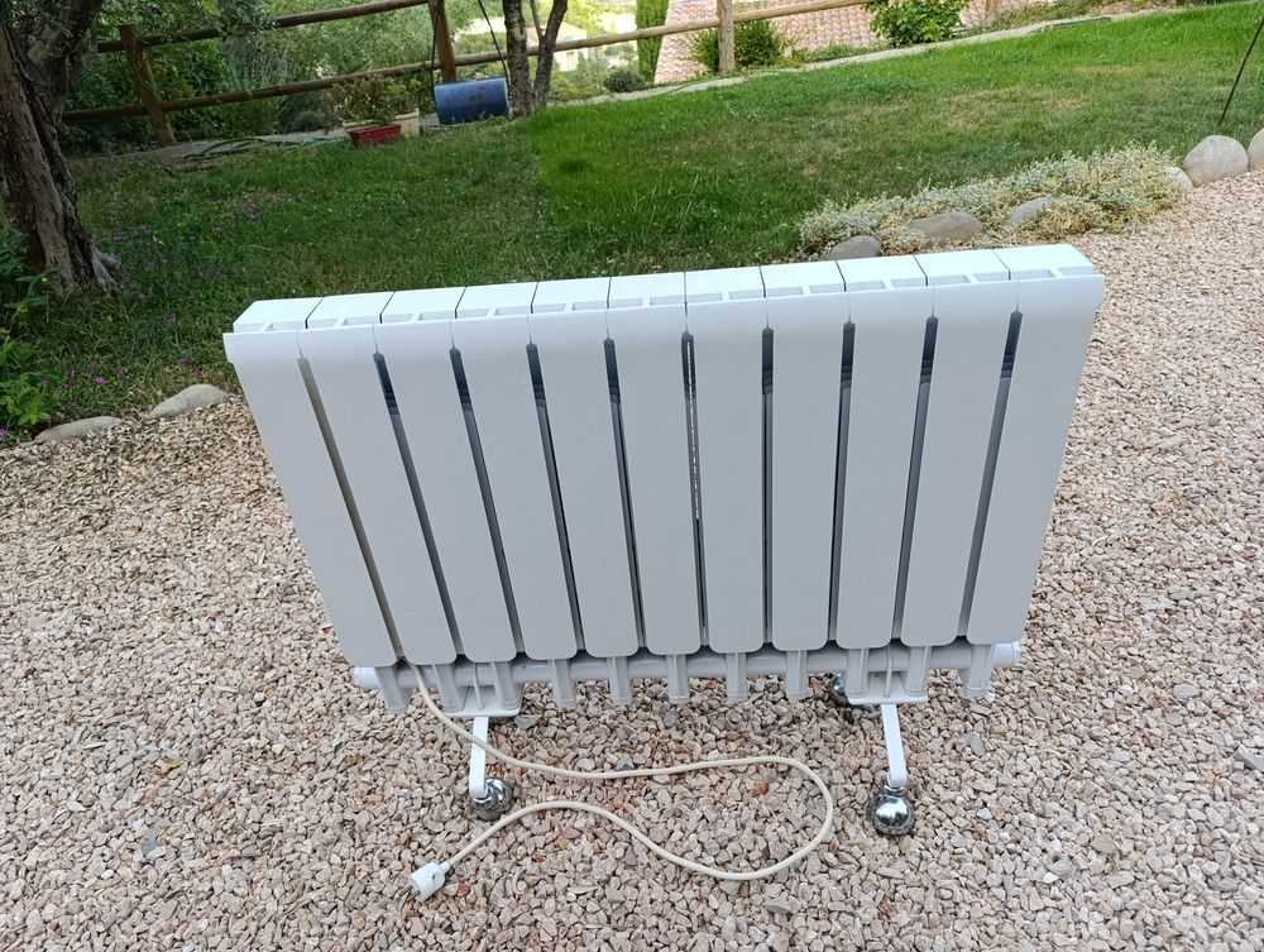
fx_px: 841
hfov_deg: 73.8
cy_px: 476
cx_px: 632
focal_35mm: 23
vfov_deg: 59.0
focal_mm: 6.14
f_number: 1.6
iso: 80
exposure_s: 1/100
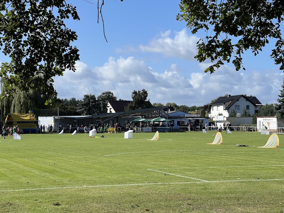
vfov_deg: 19.1
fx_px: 632
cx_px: 142
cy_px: 106
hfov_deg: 25.3
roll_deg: +0.3
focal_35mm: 77
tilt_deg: +1.9
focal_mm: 9
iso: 32
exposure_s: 1/840
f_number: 2.8
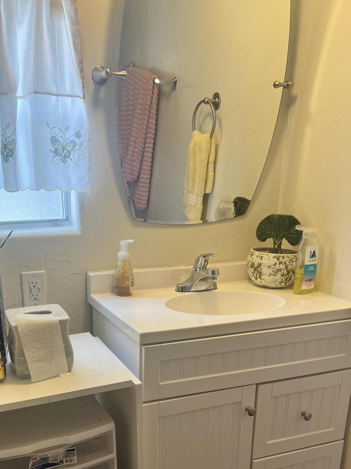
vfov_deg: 48.8
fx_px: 500
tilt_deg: -19.0
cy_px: 332
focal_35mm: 37
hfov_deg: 38.6
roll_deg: -0.3
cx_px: 147
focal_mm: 5.7
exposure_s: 1/121
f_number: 1.5
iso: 100
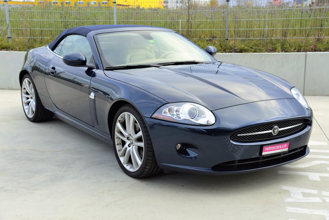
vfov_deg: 27.0
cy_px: 110
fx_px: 457
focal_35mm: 50
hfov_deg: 39.6
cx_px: 164
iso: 280
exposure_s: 1/125
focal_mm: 50
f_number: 5.6
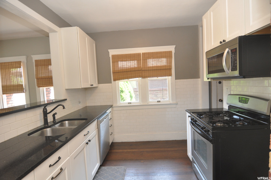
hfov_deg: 90.1
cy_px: 90
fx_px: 135
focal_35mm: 18
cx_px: 136
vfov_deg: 67.2
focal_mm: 12
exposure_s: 1/60
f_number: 4
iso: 640
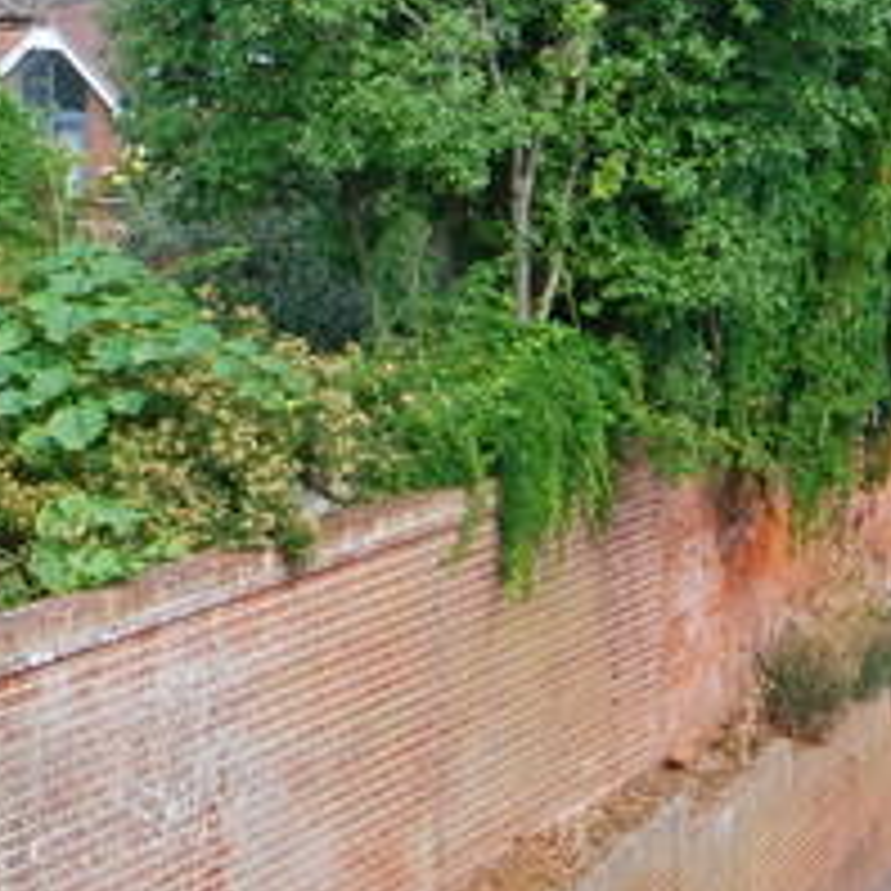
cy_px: -182
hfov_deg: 12.5
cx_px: -504
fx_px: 3844
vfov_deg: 12.9
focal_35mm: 132
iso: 200
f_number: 9
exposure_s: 1/125
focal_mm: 20
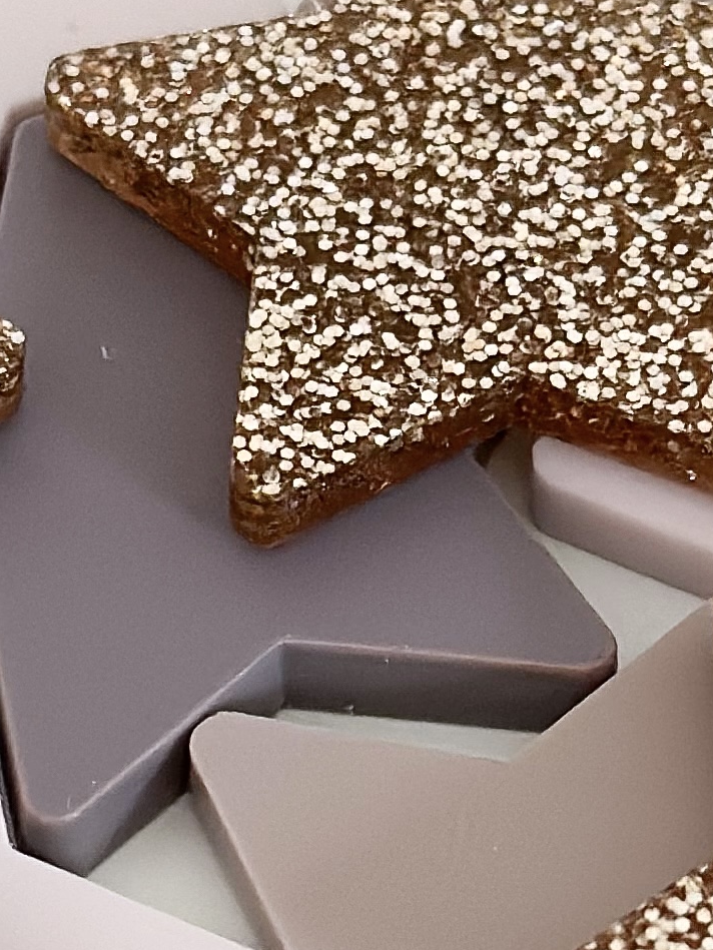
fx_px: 5601
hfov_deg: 7.3
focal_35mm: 204
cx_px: 260
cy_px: 650
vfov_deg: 9.7
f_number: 1.8
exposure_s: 1/60
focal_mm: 6.86
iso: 320
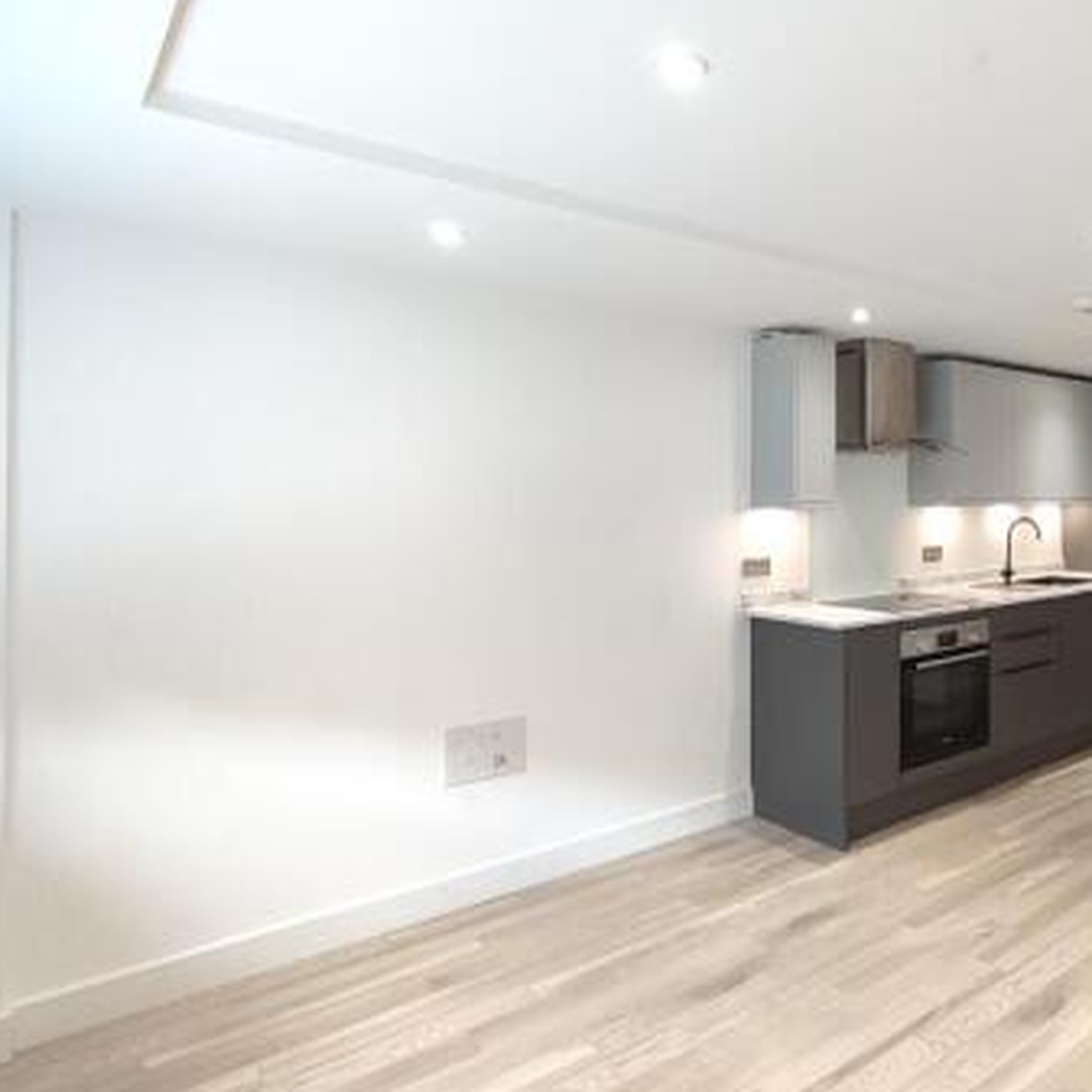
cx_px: 928
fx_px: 821
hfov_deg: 59.8
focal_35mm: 23
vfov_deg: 67.0
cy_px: 473
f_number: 2.2
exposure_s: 1/50
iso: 250
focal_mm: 1.67
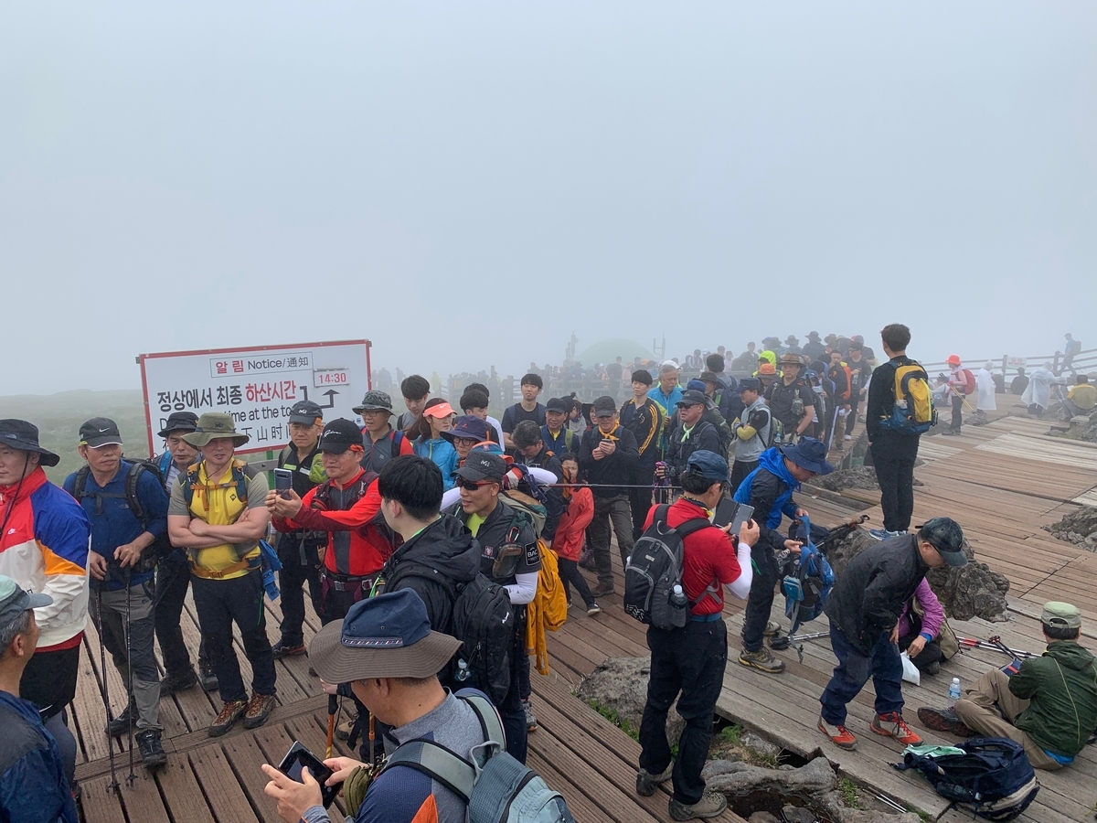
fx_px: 824
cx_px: 548
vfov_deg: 53.1
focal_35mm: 26
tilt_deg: -10.8
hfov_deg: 67.3
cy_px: 412
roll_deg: -1.8
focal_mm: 4.25
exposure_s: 1/3521
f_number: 1.8
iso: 25
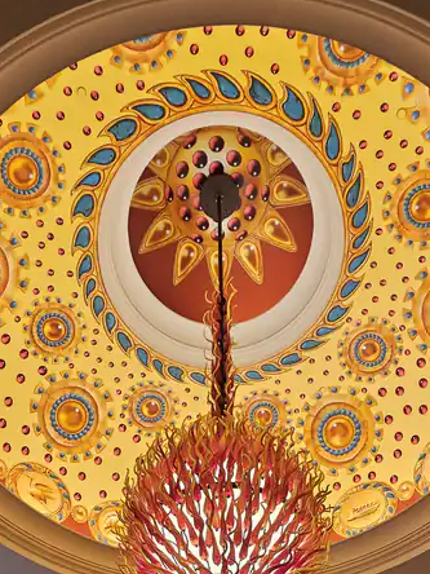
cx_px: 203
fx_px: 497
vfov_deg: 45.4
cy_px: 628
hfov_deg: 46.8
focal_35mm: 30
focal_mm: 2.2
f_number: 2.2
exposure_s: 1/50
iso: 200
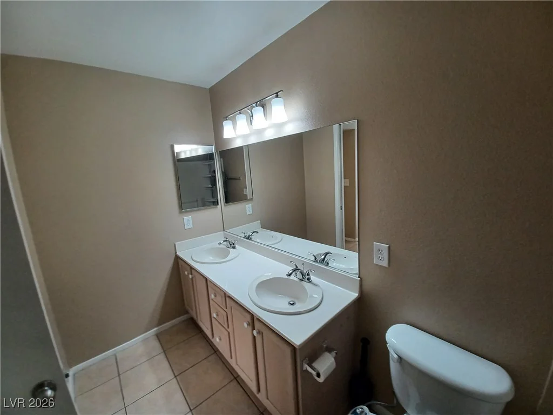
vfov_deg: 89.9
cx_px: 276
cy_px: 208
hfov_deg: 106.2
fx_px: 208
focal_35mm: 13
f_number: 2.2
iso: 100
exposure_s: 1/50
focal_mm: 1.42
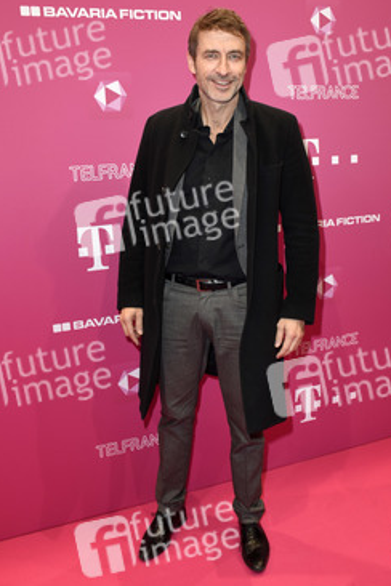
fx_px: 586
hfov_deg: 36.9
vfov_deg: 53.1
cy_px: 299
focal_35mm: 36
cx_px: 204
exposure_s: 1/160
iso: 500
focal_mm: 22
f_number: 6.3
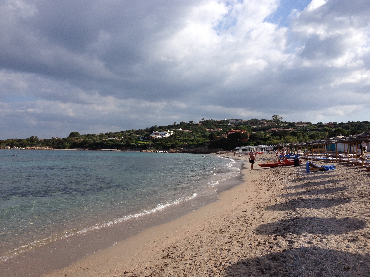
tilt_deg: -1.6
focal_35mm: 36
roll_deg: -0.9
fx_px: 385
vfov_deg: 39.7
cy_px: 142
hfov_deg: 51.3
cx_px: 180
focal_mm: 4.28
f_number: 2.4
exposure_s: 1/1972
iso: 50
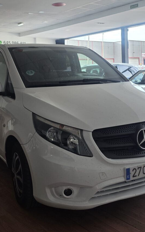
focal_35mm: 40
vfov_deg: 48.4
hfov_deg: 31.9
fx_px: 253
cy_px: 75
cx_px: 58
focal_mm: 6.3
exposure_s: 1/180
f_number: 1.7
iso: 80
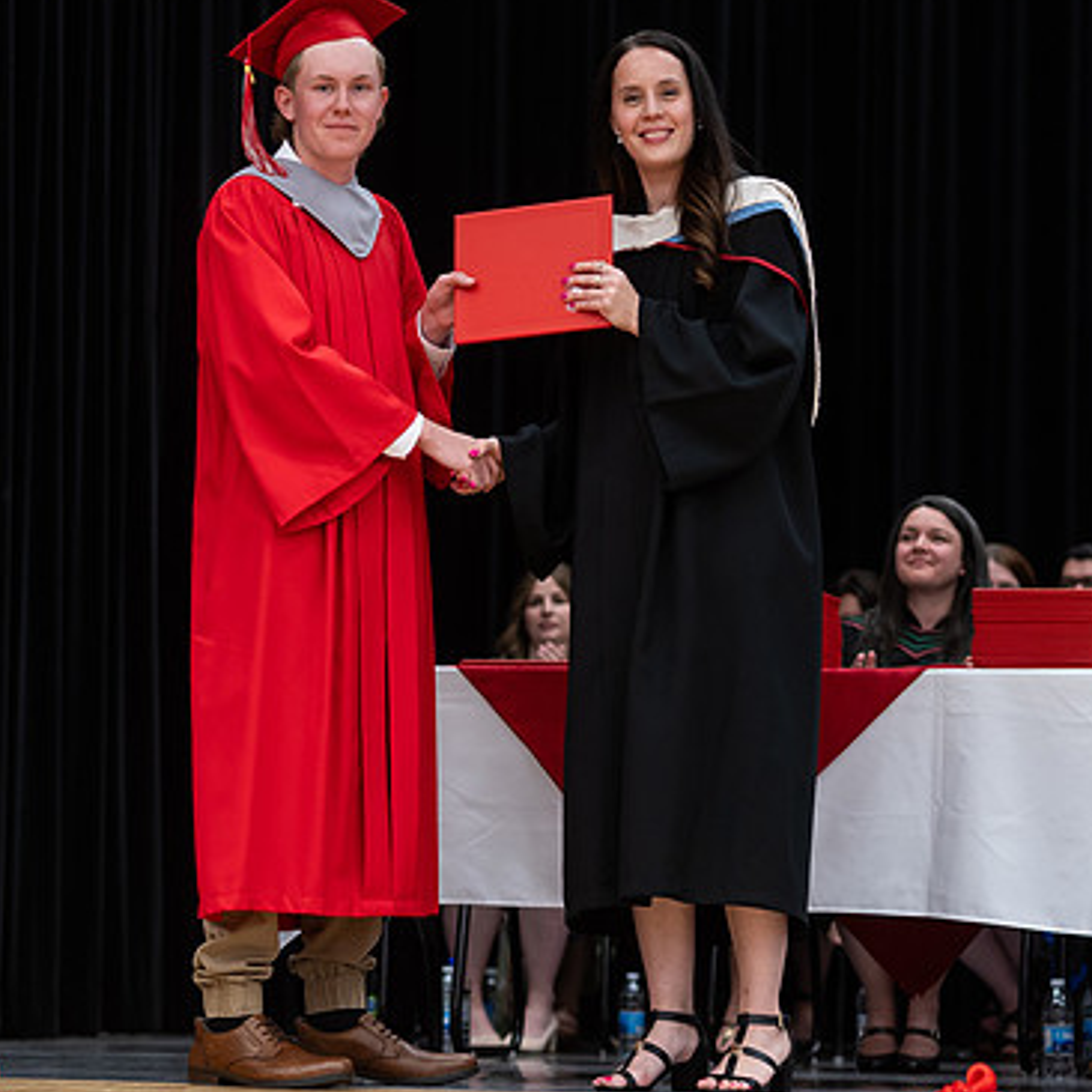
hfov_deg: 12.3
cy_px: 545
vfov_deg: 12.3
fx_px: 5068
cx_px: 474
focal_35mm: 142
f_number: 2.8
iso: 1000
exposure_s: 1/200
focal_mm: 85
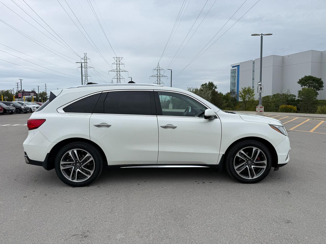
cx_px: 163
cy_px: 122
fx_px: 226
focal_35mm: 24
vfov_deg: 56.8
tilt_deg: -4.7
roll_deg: +0.1
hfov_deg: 71.6
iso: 80
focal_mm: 6.76
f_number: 1.78
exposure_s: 1/2053
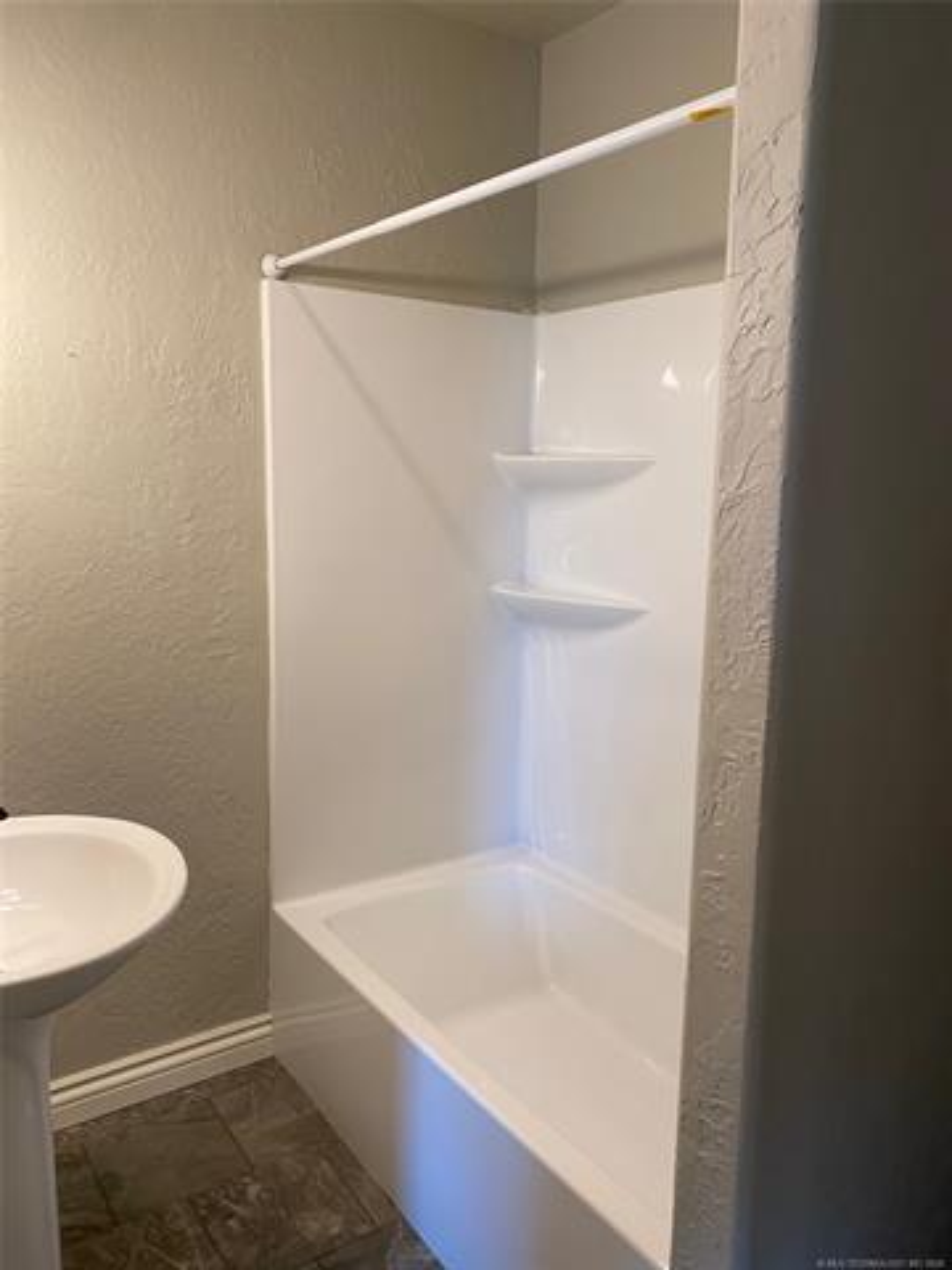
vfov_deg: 67.3
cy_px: 635
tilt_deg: -8.0
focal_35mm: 26
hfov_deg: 53.1
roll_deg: -1.7
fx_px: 953
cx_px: 476
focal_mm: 4.25
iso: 100
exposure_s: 1/60
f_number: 1.8
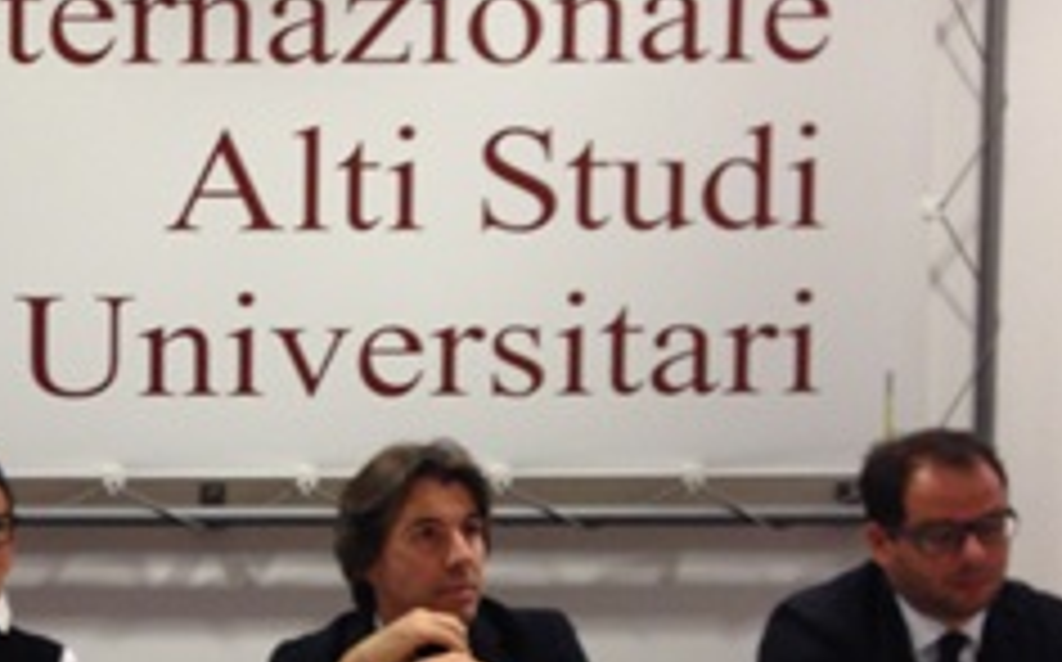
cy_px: 716
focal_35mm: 95
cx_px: -135
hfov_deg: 20.7
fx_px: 2747
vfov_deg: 13.5
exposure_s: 1/20
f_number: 2.4
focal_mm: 4.12
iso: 80
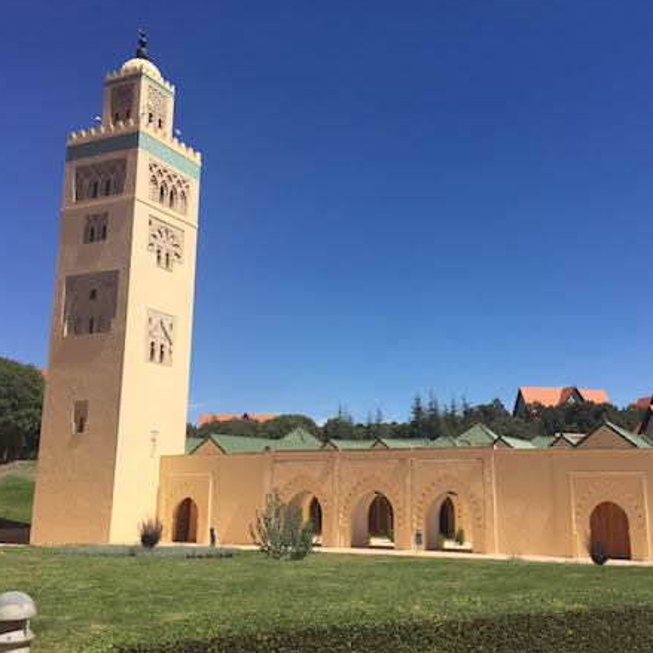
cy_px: 329
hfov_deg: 46.9
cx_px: 393
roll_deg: -1.1
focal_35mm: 35
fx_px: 747
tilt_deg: +10.9
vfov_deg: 47.2
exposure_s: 1/2639
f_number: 2.2
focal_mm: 4.15
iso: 32
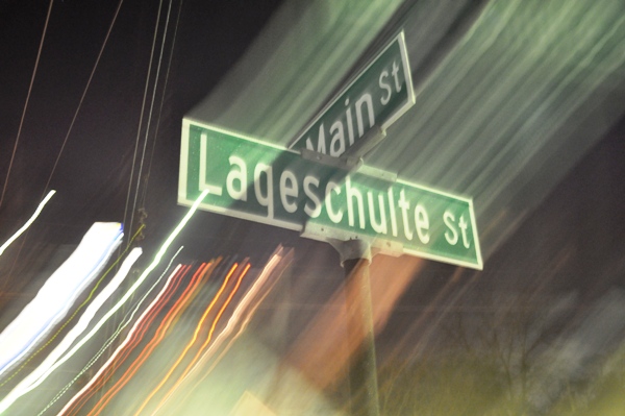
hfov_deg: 57.3
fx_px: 572
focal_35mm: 33
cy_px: 208
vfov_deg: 39.9
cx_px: 312
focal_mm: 22
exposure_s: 1.6
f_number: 3.8
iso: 1600
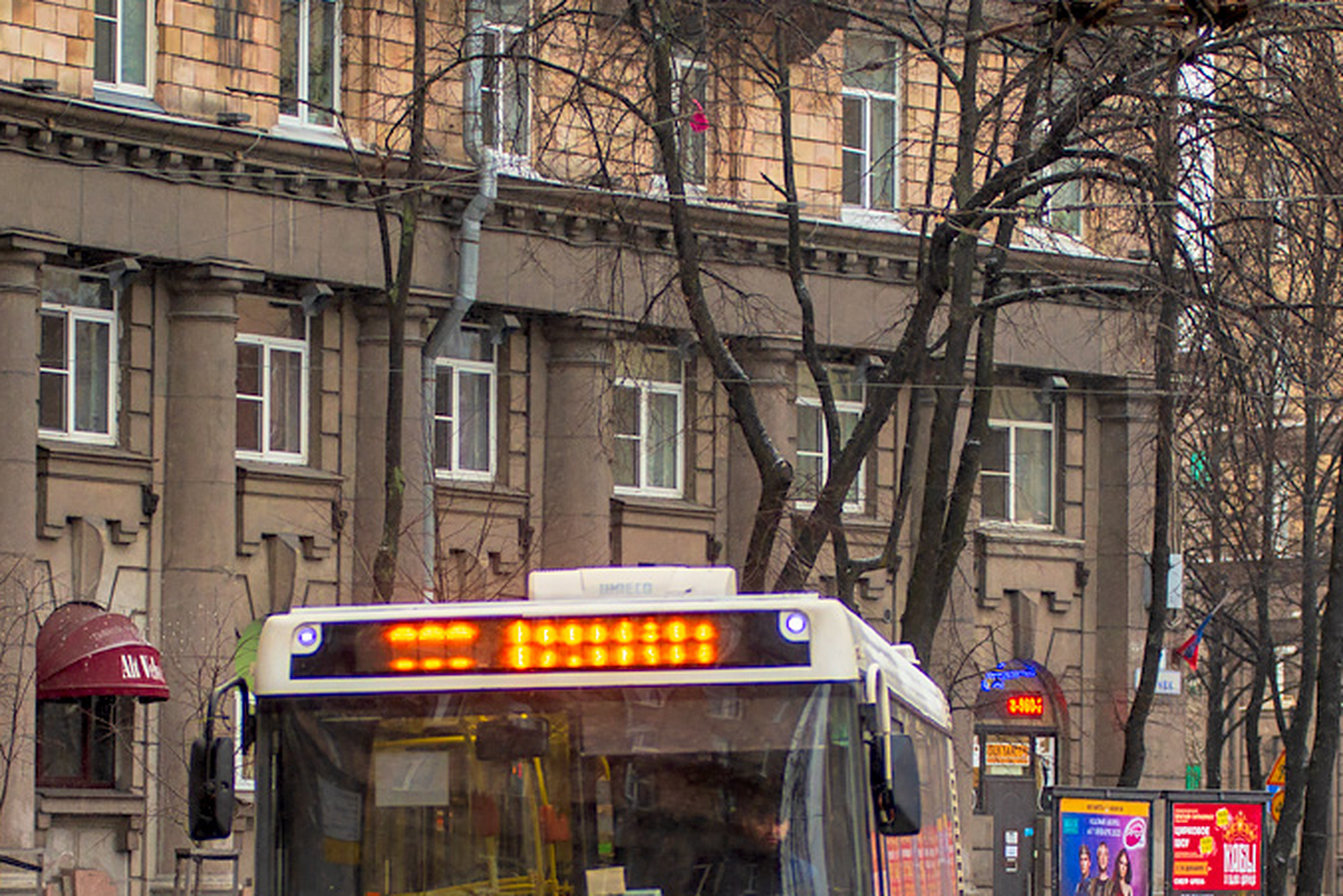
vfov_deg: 9.6
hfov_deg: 14.4
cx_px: 596
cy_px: 701
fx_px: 5298
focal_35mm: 142
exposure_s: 1/320
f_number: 2.8
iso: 400
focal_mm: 80
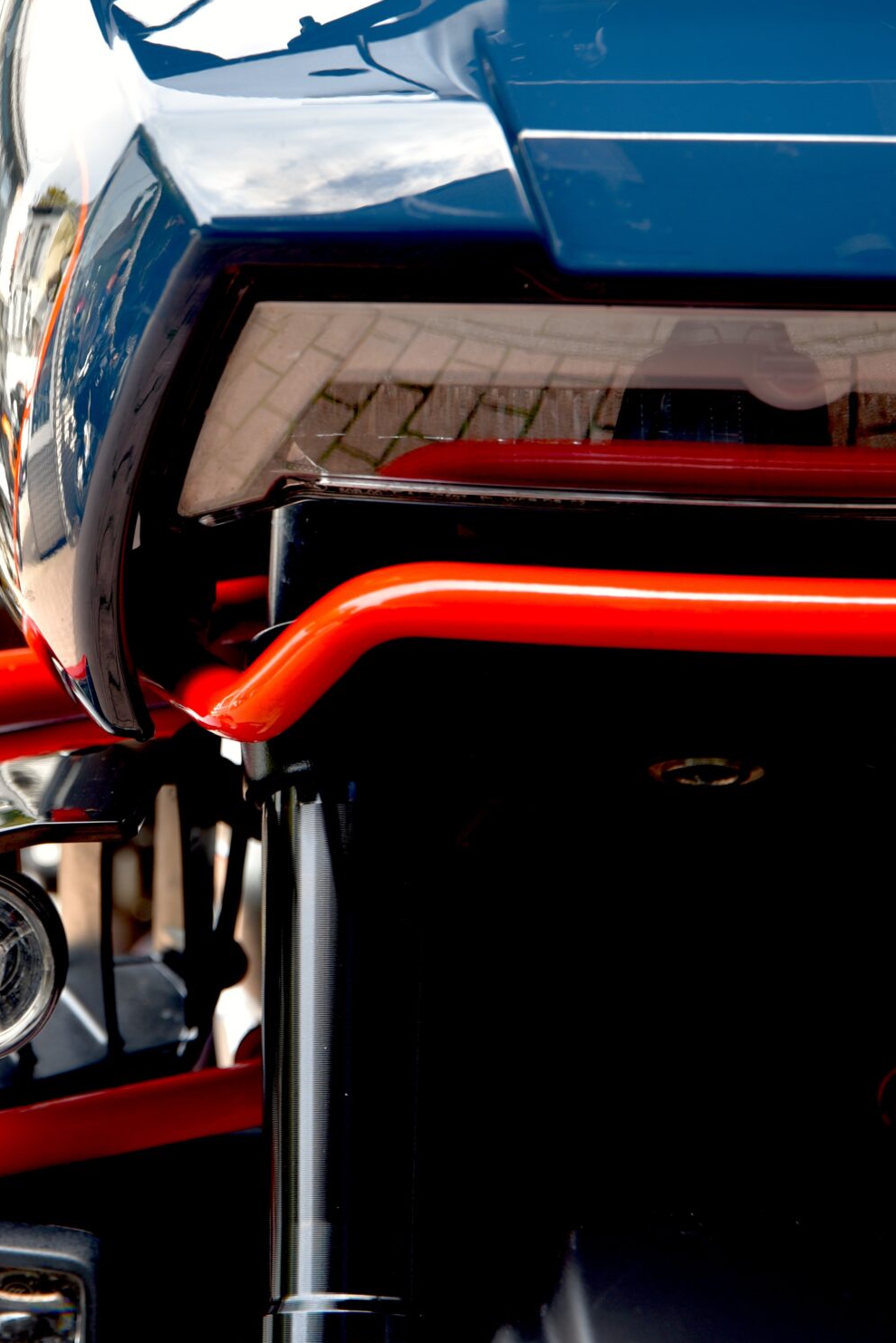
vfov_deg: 17.9
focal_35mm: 114
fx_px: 4253
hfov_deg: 12.0
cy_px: 549
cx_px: 164
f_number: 4.5
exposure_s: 1/80
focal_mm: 66
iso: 100
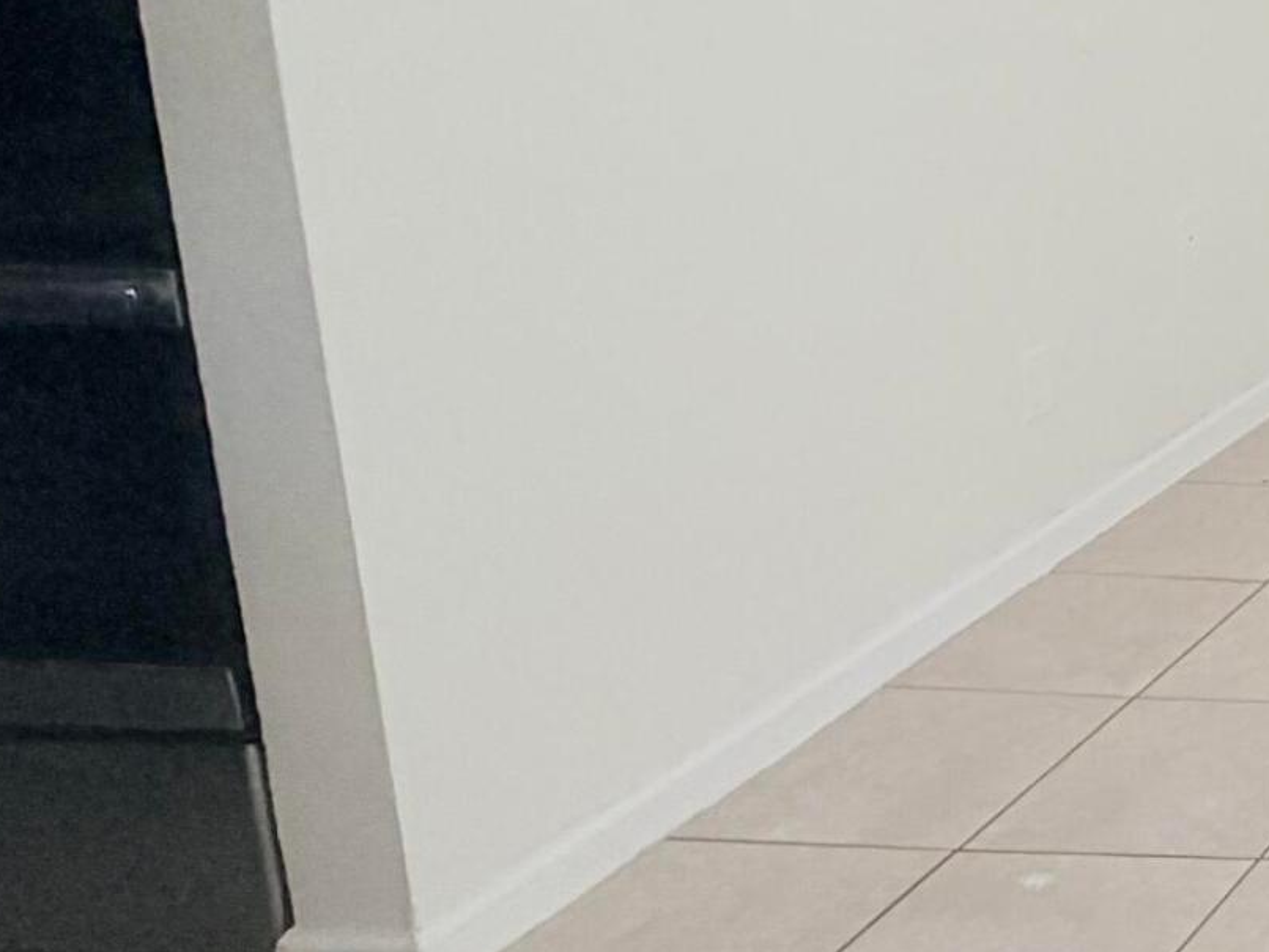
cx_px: 2245
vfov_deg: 28.1
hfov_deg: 22.7
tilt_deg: -7.1
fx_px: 1834
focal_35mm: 50
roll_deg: -1.6
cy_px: 101
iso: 125
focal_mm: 2.22
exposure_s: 1/120
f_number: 2.2
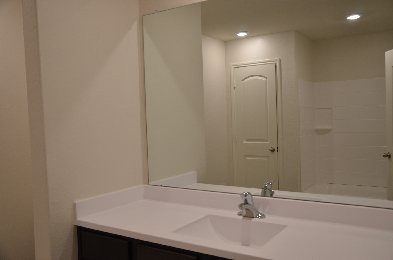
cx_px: 196
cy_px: 130
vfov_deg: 39.8
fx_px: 359
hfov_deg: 57.3
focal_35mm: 33
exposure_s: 1/80
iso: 400
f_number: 4.5
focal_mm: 22
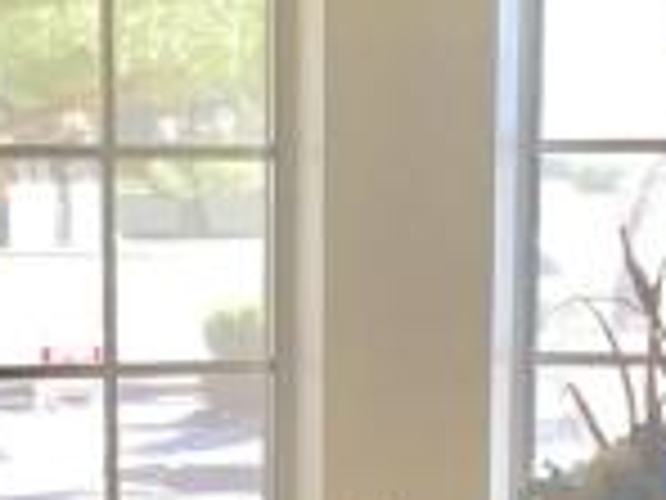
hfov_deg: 9.8
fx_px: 3867
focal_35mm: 201
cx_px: 158
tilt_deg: -10.9
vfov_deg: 7.1
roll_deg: +0.0
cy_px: 995
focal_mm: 4.15
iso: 25
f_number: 2.2
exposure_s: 1/40
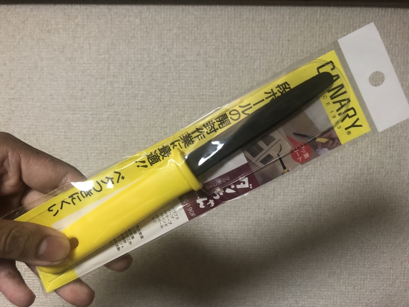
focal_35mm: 28
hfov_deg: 63.4
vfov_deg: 49.7
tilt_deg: -5.8
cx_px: 204
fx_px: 331
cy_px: 154
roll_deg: -2.0
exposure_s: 1/15
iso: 64
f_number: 1.8
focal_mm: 3.99
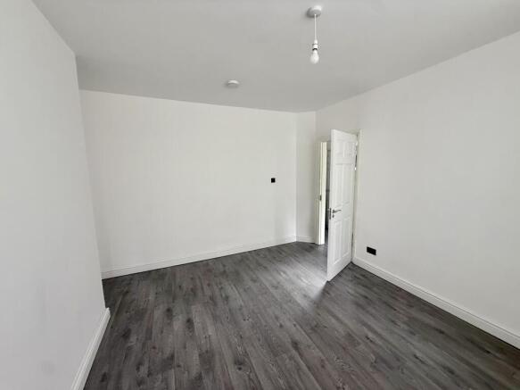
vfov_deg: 85.7
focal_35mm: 14
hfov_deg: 102.1
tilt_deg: -5.4
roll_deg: +0.3
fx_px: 210
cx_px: 260
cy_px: 195
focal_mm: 2.22
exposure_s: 1/99
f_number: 2.2
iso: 125
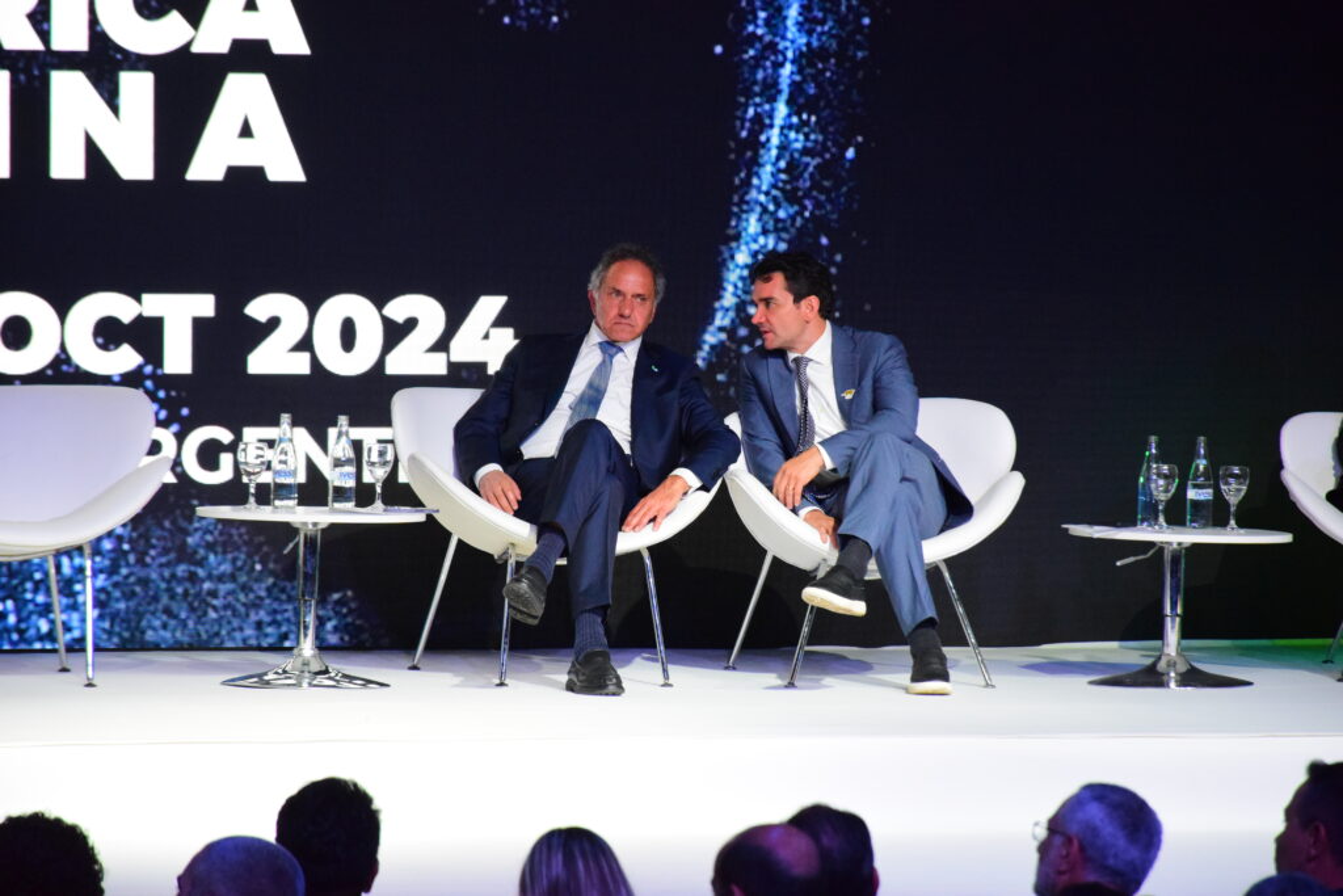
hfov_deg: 9.8
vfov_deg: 6.5
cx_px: 672
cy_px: 448
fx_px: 7835
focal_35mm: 210
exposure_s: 1/250
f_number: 7.1
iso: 3200
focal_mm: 140
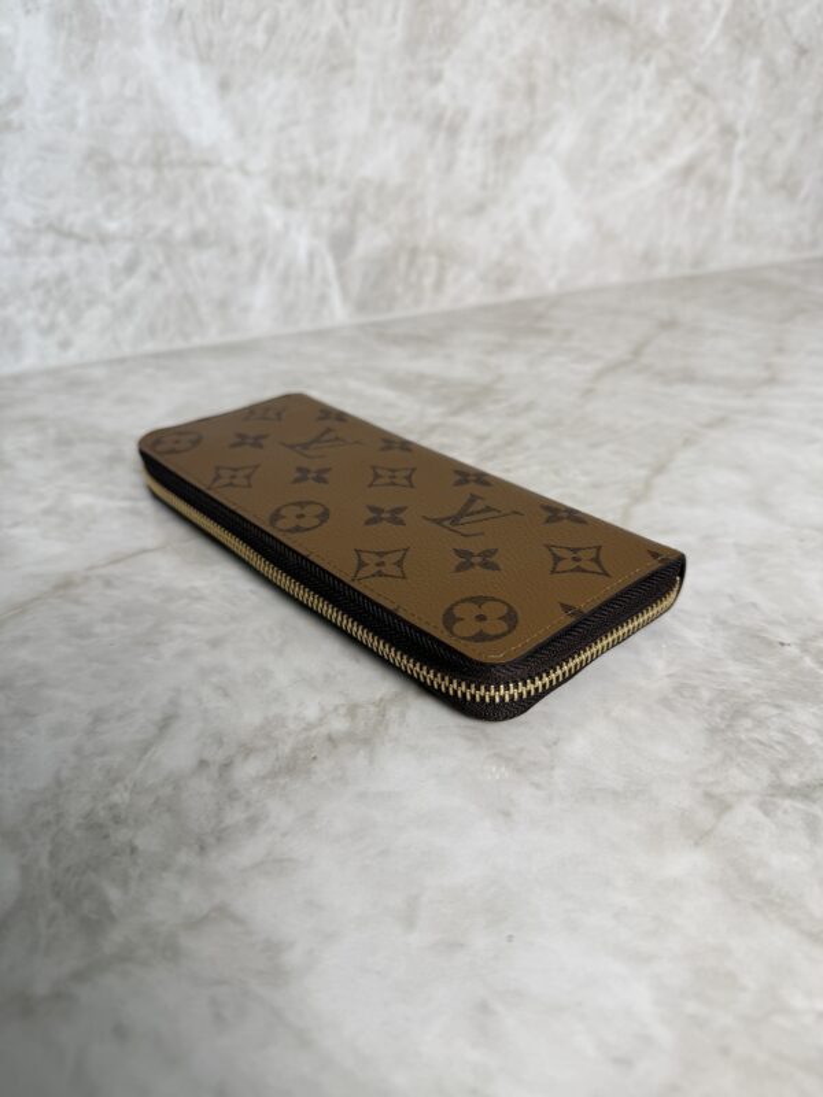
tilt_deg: -31.0
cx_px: 412
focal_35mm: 24
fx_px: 761
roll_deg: +0.6
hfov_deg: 56.8
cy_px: 548
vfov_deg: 71.6
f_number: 1.78
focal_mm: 6.76
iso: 100
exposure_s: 1/120
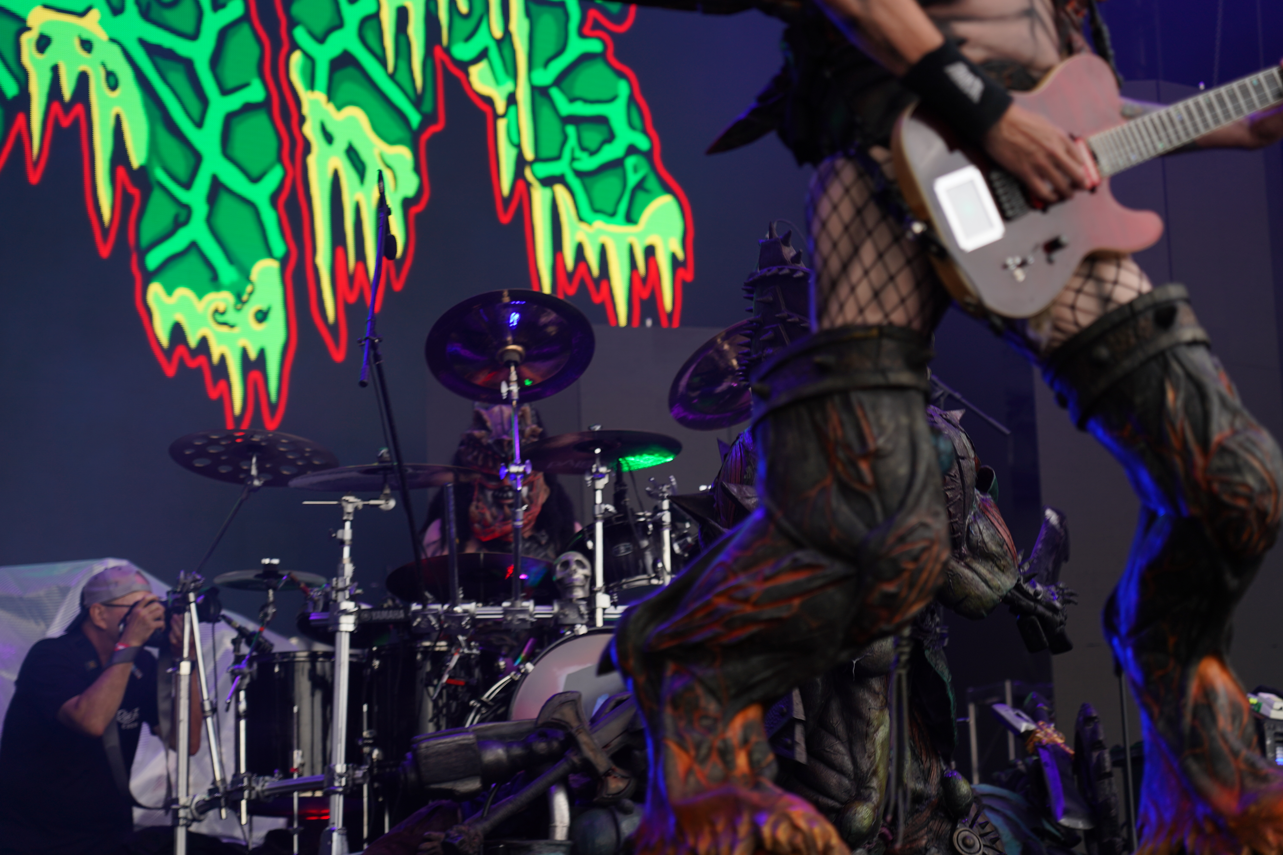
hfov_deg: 19.5
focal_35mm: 105
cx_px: 642
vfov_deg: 13.0
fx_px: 3742
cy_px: 428
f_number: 4
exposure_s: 1/125
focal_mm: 105
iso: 125
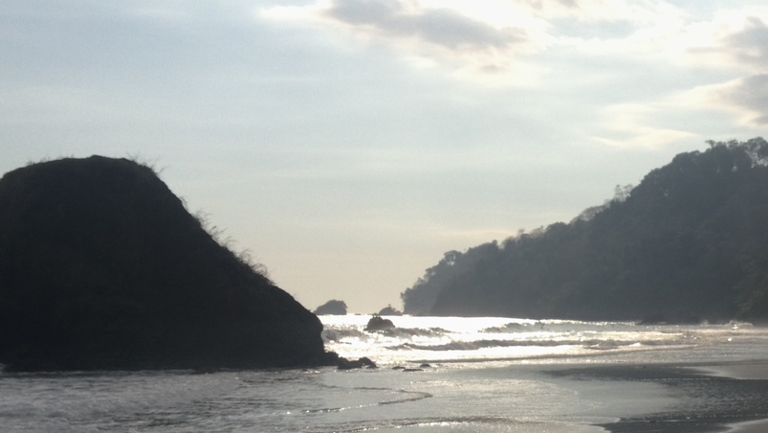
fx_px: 1548
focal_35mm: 76
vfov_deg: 15.9
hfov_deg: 27.2
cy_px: 262
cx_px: 641
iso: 50
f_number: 2.4
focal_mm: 4.28
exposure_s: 1/1577
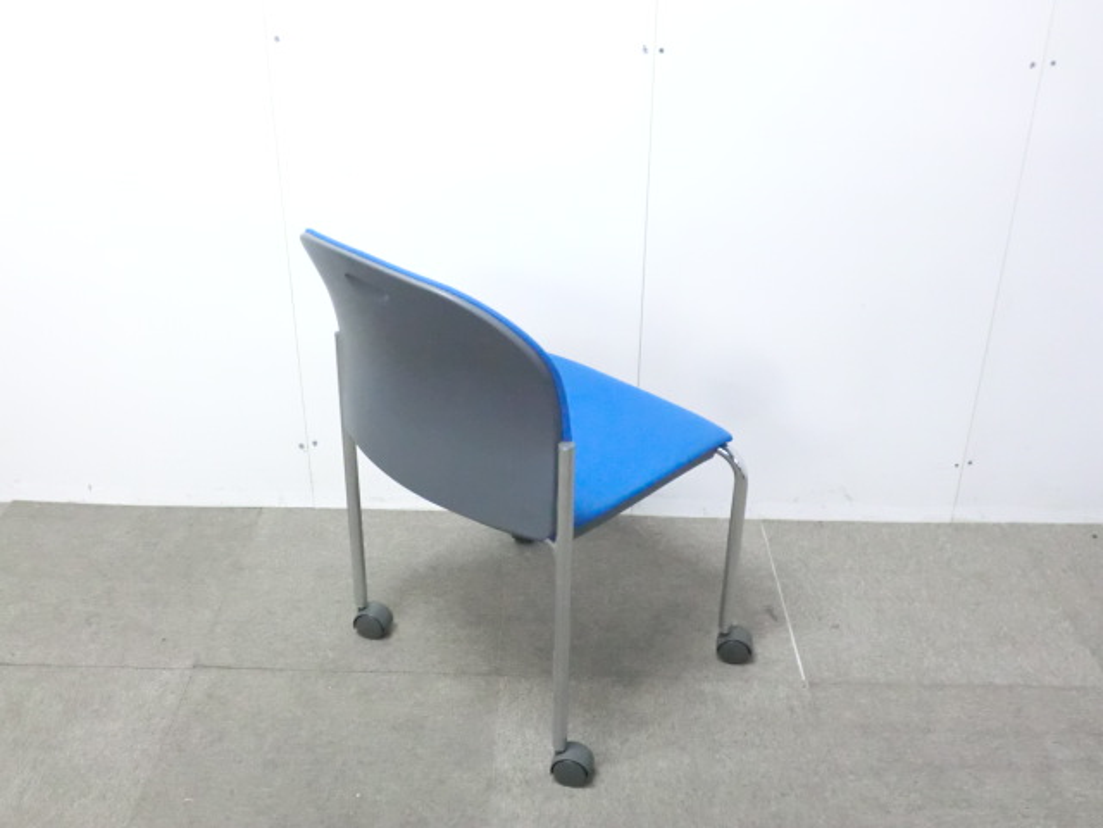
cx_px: 552
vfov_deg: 37.7
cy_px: 414
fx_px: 1211
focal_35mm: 38
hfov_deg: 49.0
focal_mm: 6.9
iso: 800
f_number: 3.9
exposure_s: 1/25
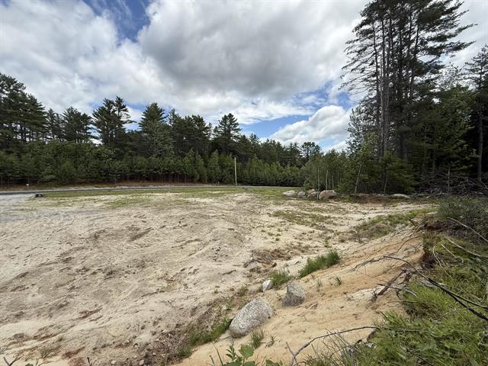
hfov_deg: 102.1
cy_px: 183
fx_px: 197
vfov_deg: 85.7
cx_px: 244
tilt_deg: -1.7
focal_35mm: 14
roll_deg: +0.0
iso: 50
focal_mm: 2.22
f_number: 2.2
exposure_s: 1/1656
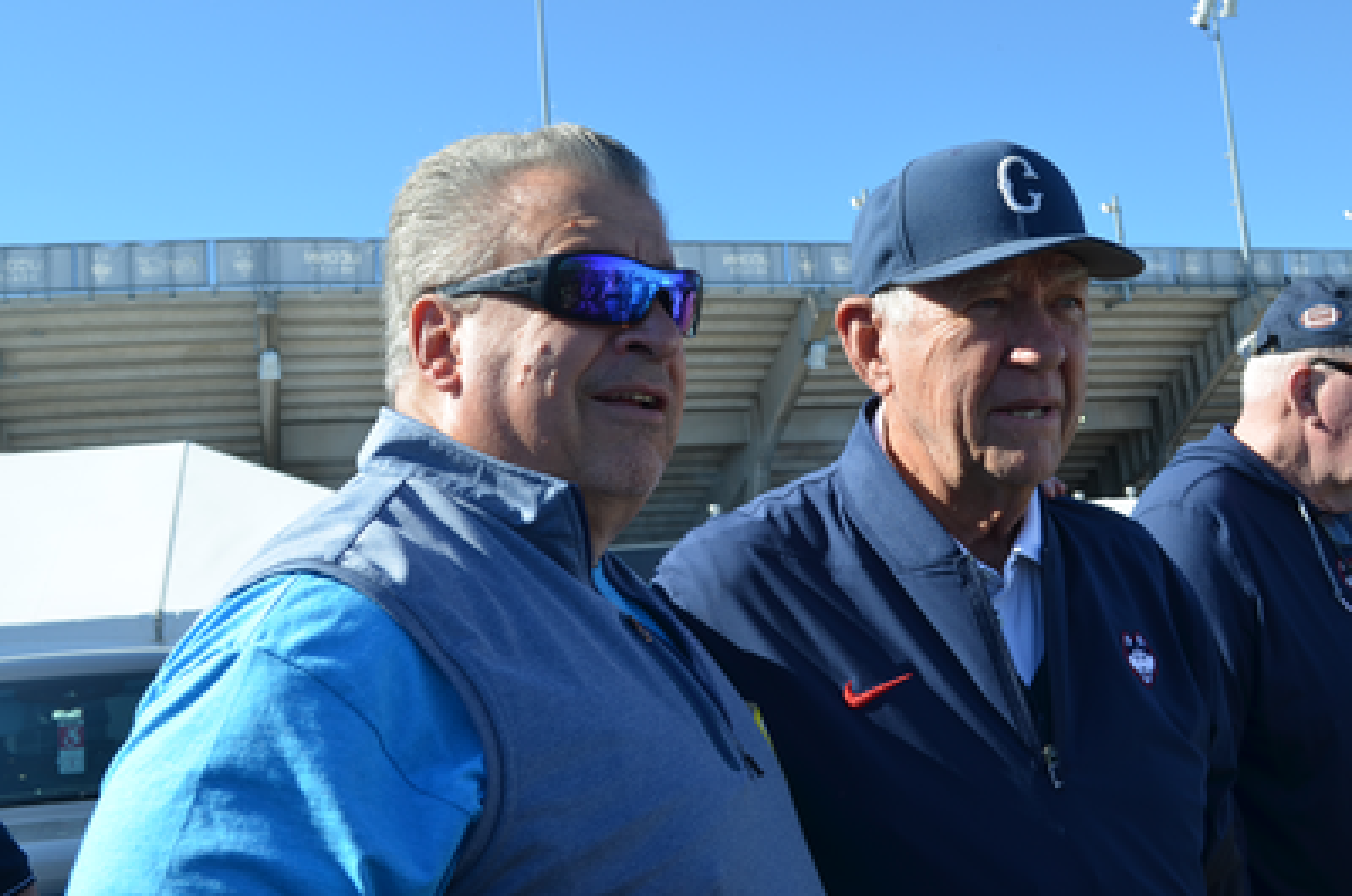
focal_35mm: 39
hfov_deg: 49.6
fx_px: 1462
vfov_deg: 34.1
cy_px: 448
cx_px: 676
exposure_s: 1/250
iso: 200
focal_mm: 26
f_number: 8
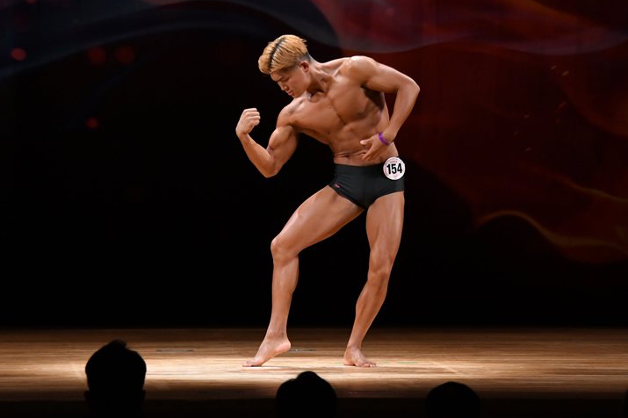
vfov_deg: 5.3
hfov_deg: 7.9
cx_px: 319
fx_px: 4533
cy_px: 204
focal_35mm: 260
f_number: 5.6
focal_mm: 160
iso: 3200
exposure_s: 1/400
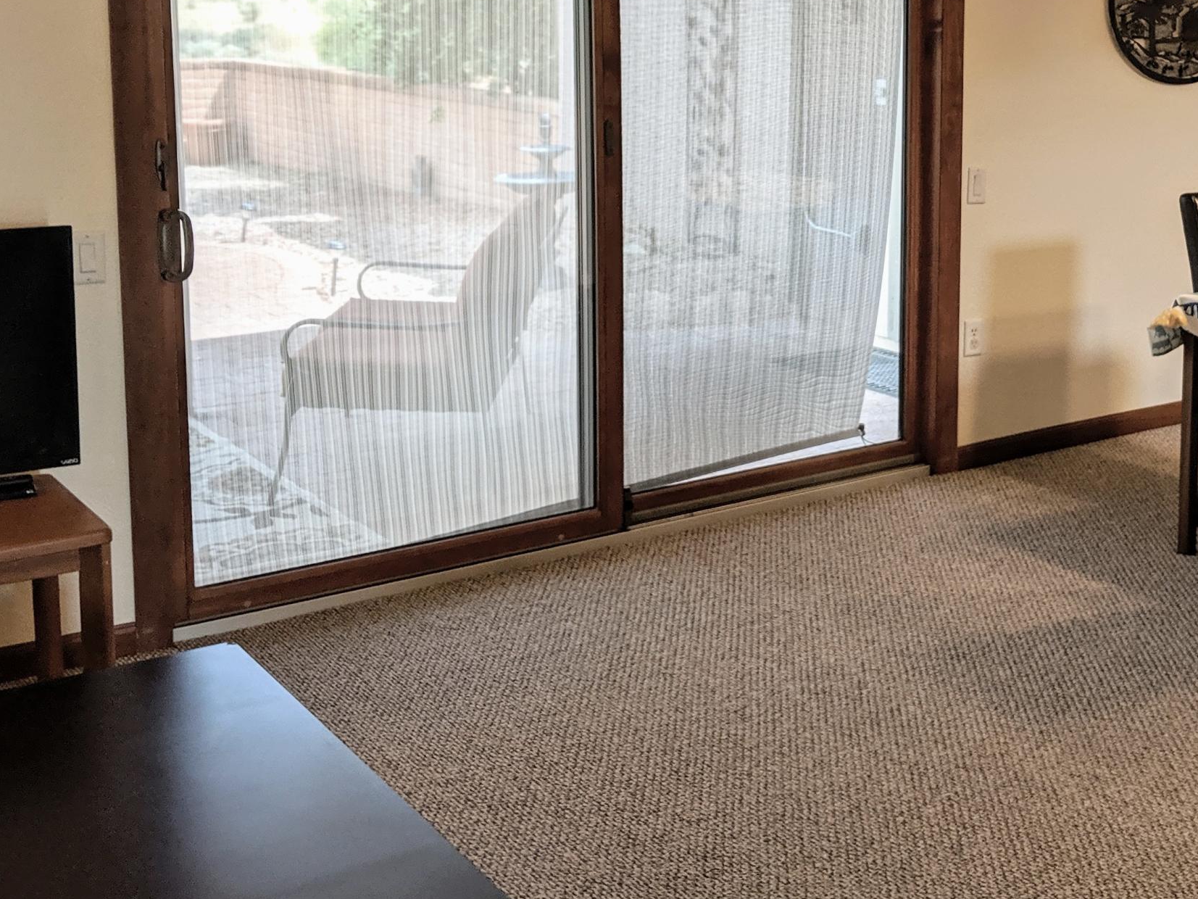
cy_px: 214
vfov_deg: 29.2
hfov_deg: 37.9
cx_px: 900
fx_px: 1696
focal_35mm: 49
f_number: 1.8
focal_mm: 4.44
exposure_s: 1/120
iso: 59
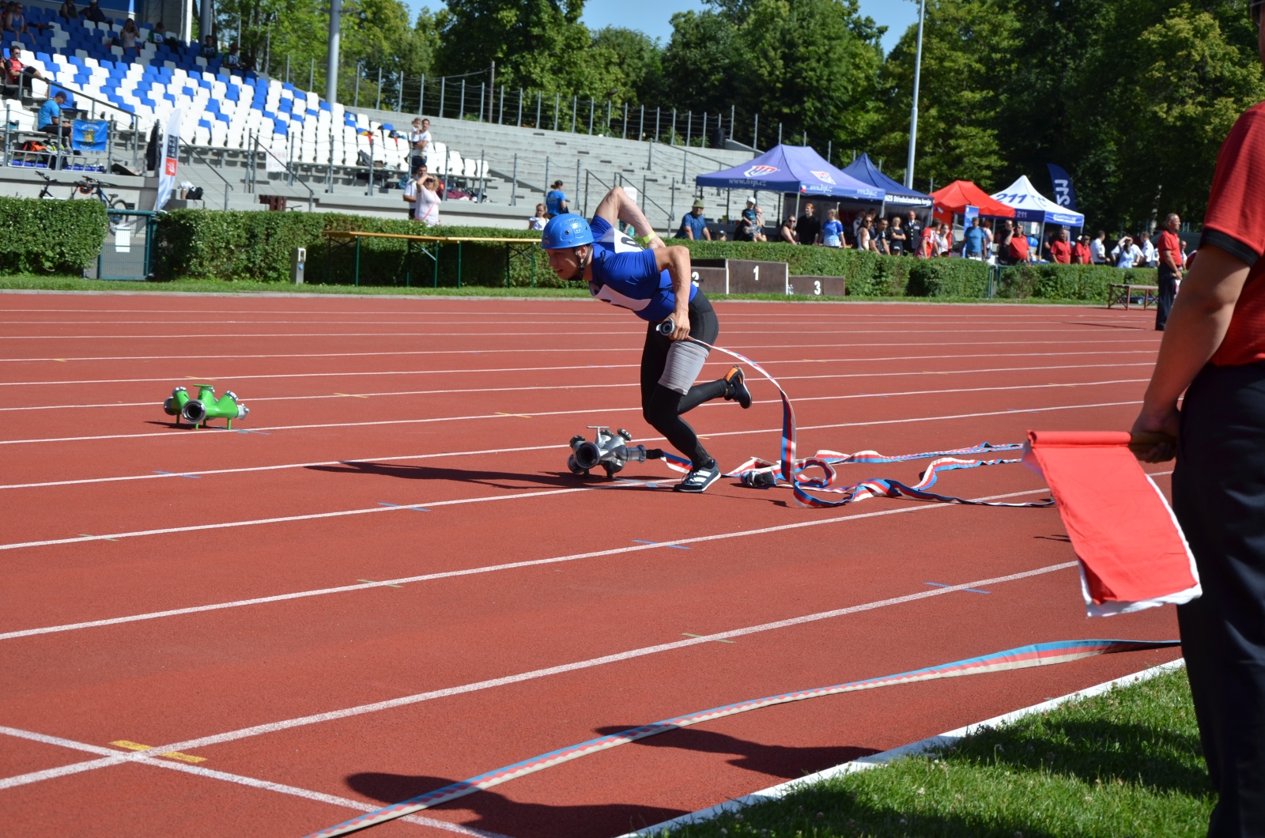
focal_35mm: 72
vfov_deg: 18.8
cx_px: 632
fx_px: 2525
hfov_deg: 28.1
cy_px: 419
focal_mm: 48
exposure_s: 1/1250
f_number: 6.3
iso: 200
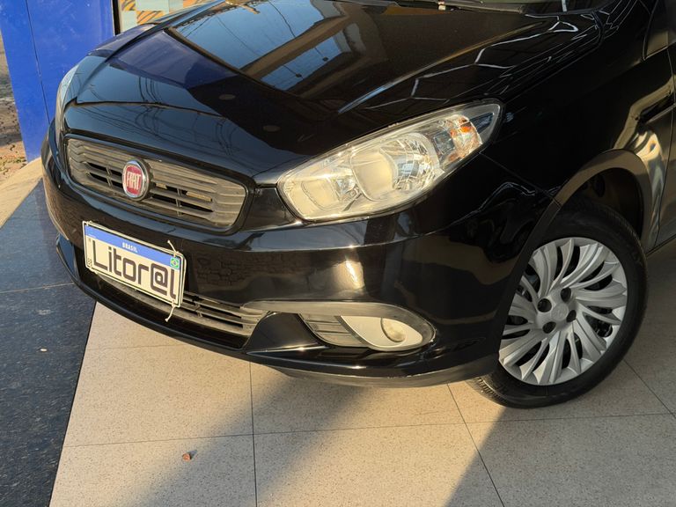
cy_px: 254
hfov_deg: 39.7
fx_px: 937
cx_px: 338
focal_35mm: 48
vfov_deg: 30.3
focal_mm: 6.76
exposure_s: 1/2033
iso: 80
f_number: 1.78
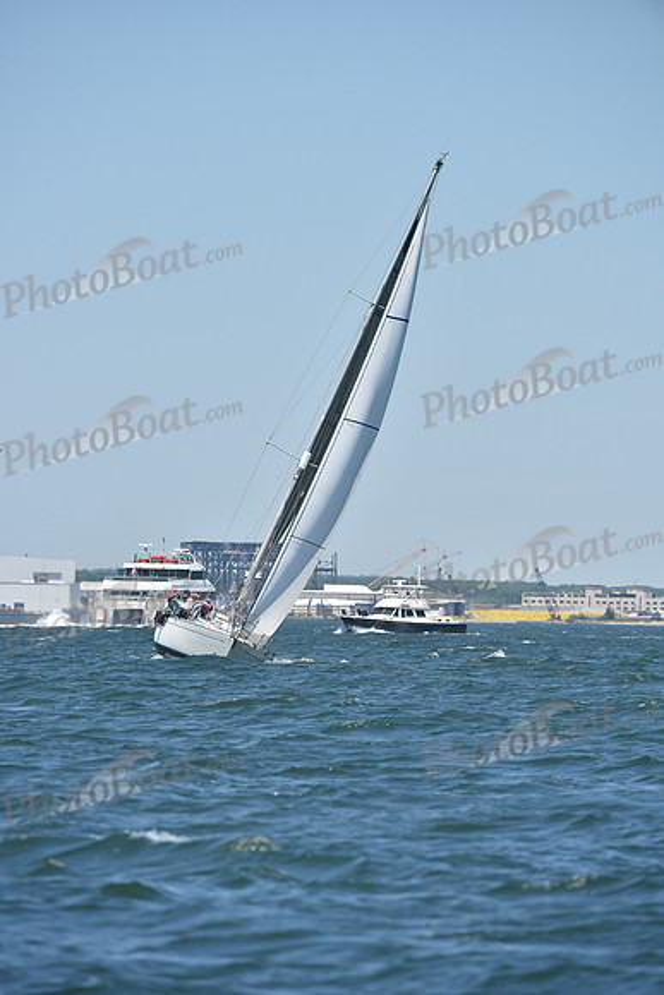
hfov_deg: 4.0
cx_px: 332
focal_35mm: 340
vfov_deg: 6.1
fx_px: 9400
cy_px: 498
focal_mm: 340
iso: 250
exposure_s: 1/1000
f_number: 6.3
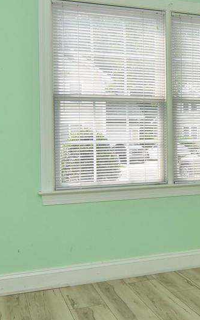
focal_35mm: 50
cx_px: 207
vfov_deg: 40.2
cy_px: 140
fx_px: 437
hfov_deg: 24.4
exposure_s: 1/160
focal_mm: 12
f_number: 11
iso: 800
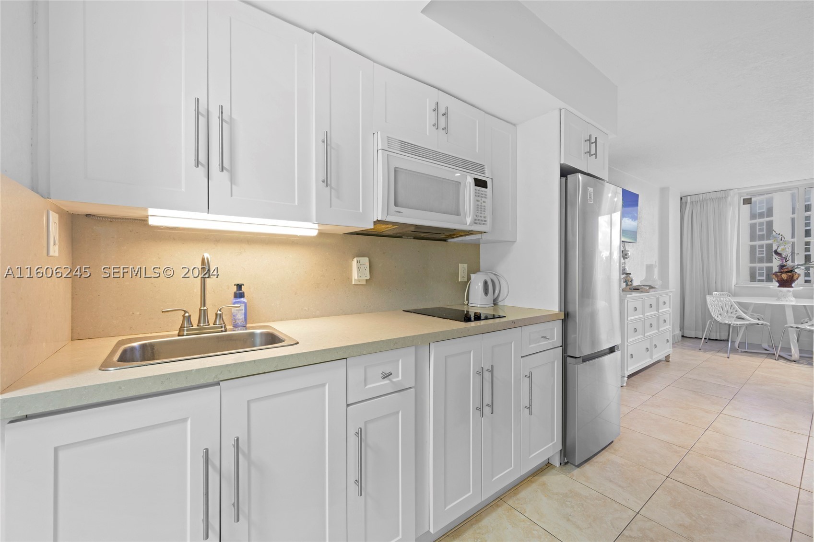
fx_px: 317
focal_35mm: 14
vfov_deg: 81.2
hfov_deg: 104.3
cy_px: 271
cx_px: 407
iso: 125
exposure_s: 1
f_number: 9
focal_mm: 14
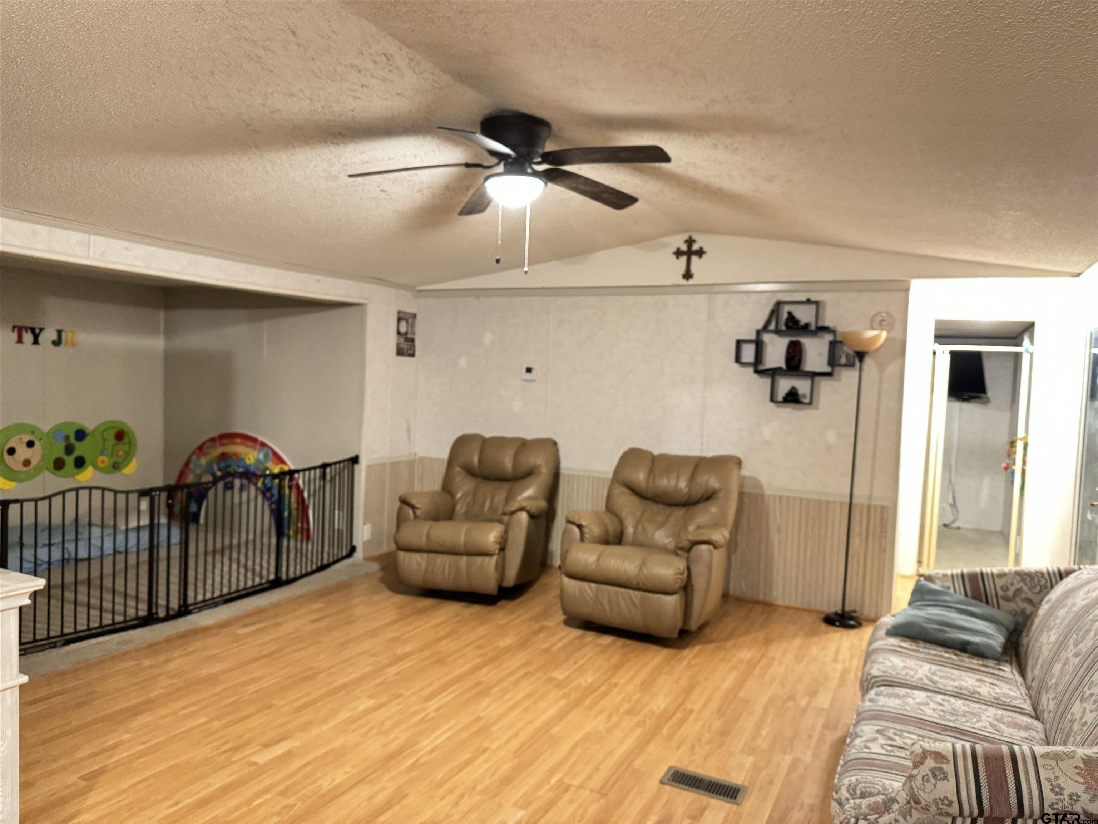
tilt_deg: -3.3
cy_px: 412
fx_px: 761
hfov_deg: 71.6
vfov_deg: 56.8
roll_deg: -2.9
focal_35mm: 24
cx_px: 549
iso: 1250
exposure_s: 1/24
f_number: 1.78
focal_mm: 6.76
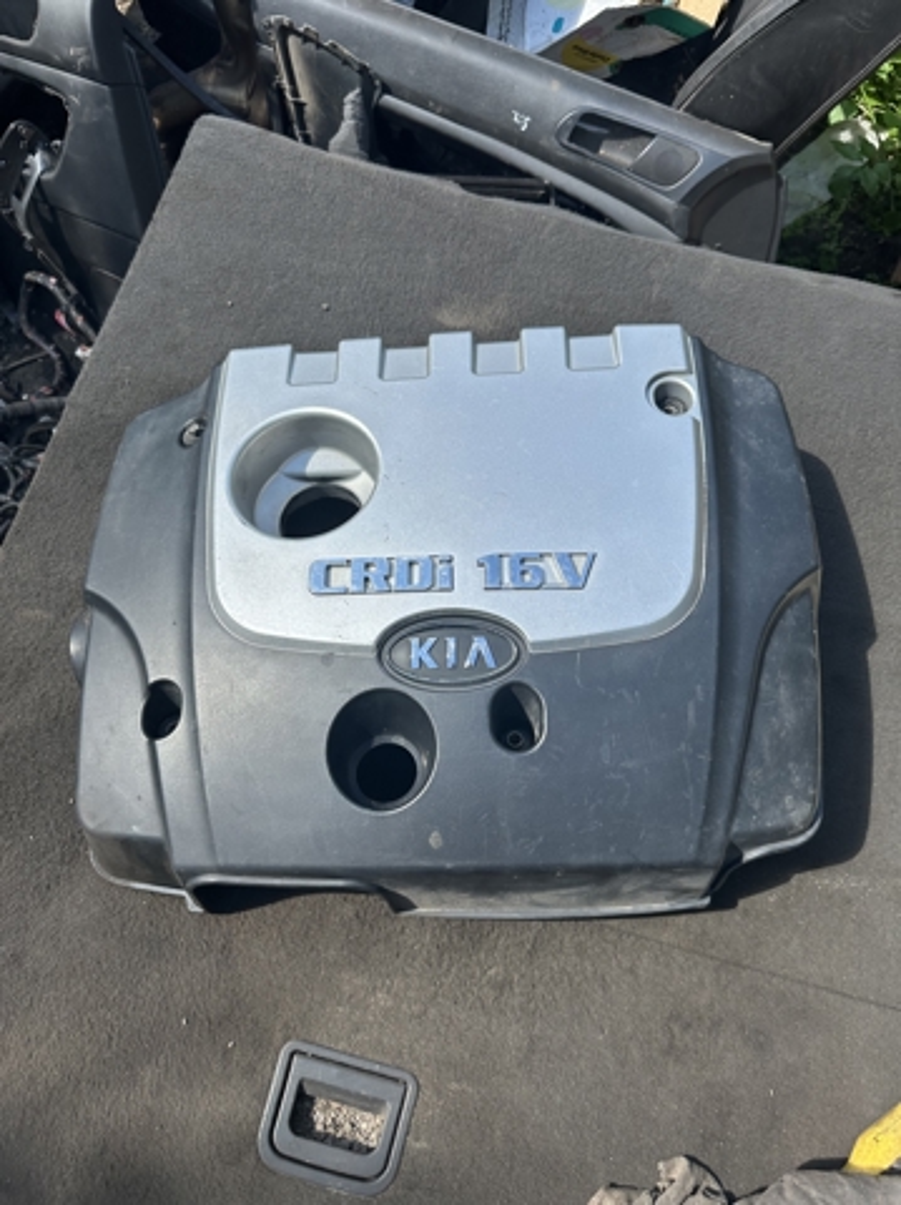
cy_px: 602
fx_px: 834
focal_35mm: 24
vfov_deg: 71.7
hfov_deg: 56.7
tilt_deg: -73.0
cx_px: 450
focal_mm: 6.86
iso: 80
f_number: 1.78
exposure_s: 1/2591
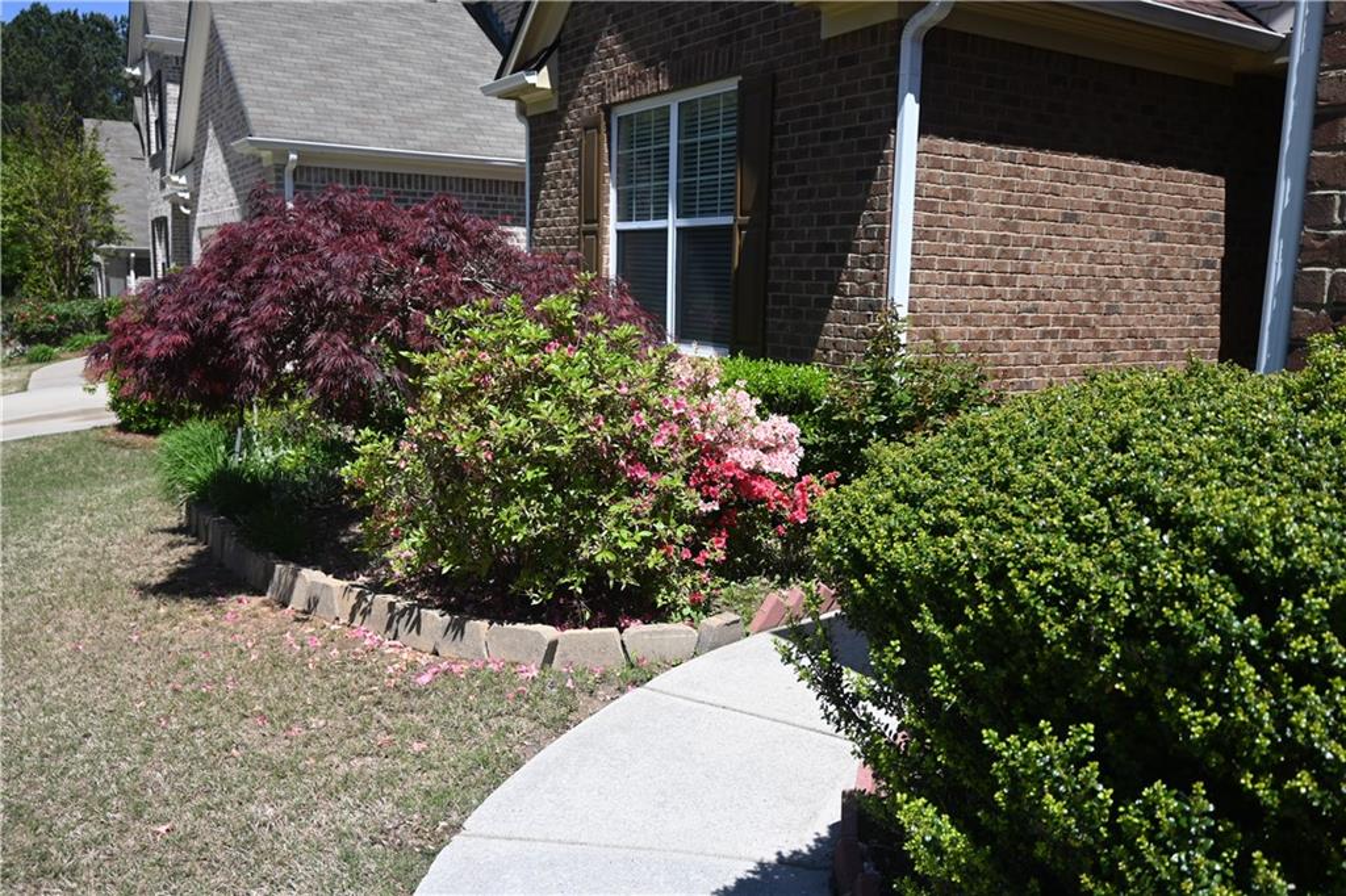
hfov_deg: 63.2
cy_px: 448
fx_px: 1093
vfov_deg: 44.6
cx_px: 673
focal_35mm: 29
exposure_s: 1/1000
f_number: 3.8
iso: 100
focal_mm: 19.5
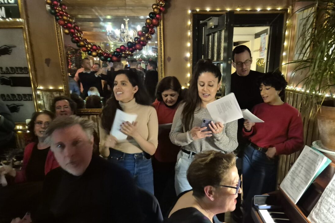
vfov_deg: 47.5
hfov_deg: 67.2
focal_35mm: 27
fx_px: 251
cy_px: 139
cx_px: 183
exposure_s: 1/17
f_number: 1.8
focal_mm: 5.4
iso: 1600
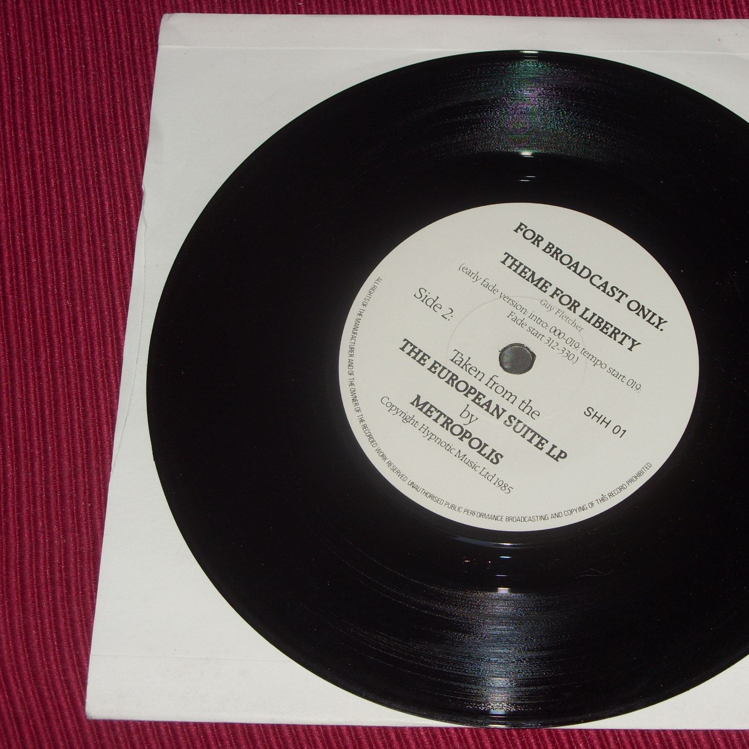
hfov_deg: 21.1
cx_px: 492
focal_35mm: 82
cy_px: 376
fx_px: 2007
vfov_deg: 21.1
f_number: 3.2
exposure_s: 1/148
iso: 50
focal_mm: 11.4
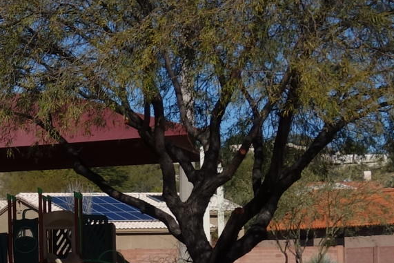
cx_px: -306
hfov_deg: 12.7
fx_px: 1609
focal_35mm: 147
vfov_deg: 9.2
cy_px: 291
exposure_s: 1/800
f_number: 6.3
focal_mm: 10.4
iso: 125
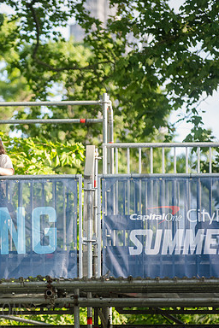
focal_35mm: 303
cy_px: 164
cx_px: -21
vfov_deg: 6.8
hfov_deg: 4.5
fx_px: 2765
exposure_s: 1/800
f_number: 4
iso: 1000
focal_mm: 200
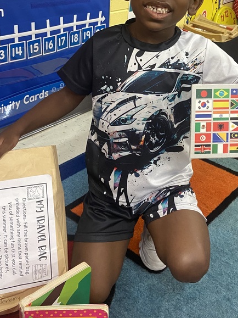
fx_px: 422
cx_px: 150
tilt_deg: -23.8
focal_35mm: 46
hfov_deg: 31.4
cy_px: 98
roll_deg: -6.0
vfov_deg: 40.6
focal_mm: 4.25
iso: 320
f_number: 1.8
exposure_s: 1/60
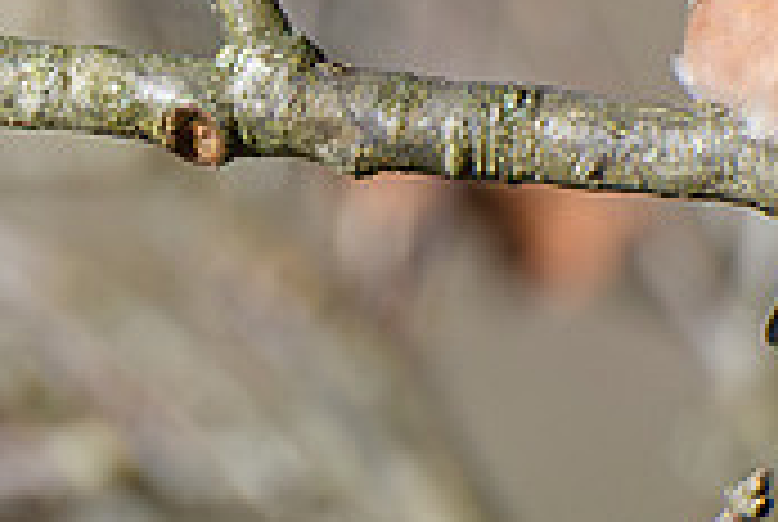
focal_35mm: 3475
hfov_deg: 0.6
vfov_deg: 0.4
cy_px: -785
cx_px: 1023
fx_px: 75227
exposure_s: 1/1600
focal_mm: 400
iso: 1100
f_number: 8
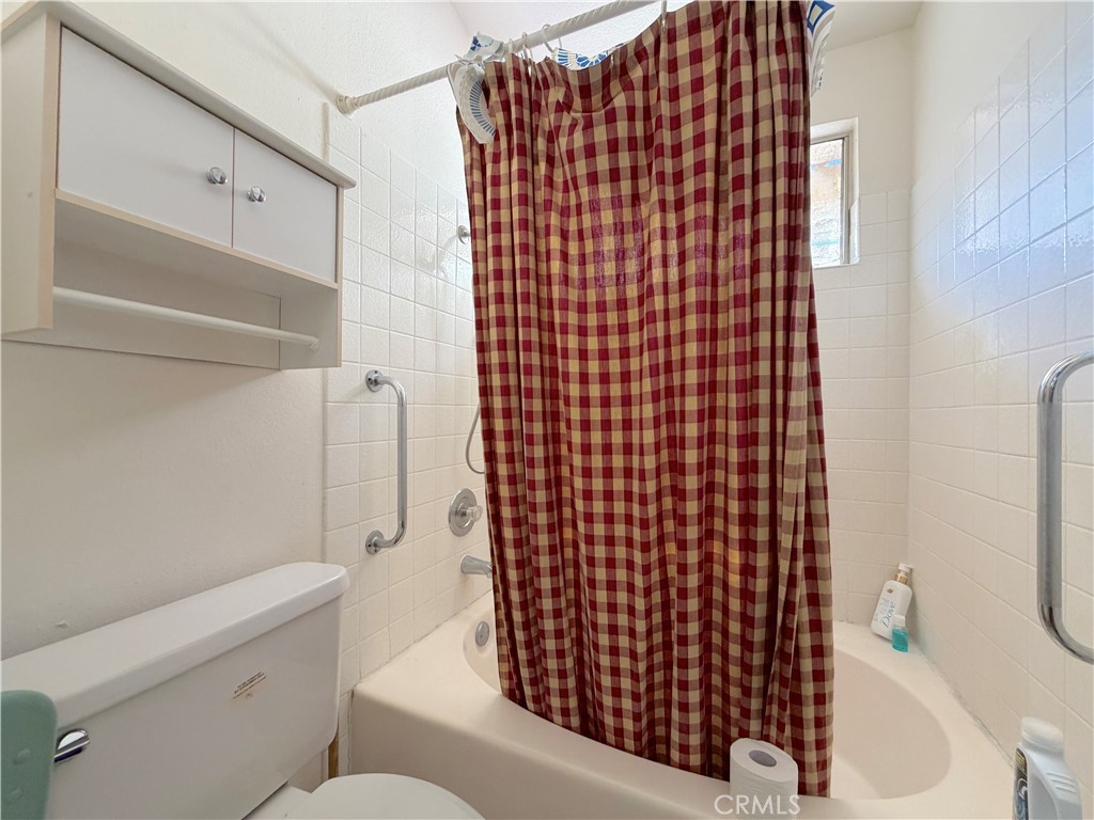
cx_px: 547
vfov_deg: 85.7
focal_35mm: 14
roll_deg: +0.2
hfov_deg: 102.1
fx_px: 442
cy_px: 410
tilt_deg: +1.2
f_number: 2.2
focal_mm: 2.22
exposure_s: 1/120
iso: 320
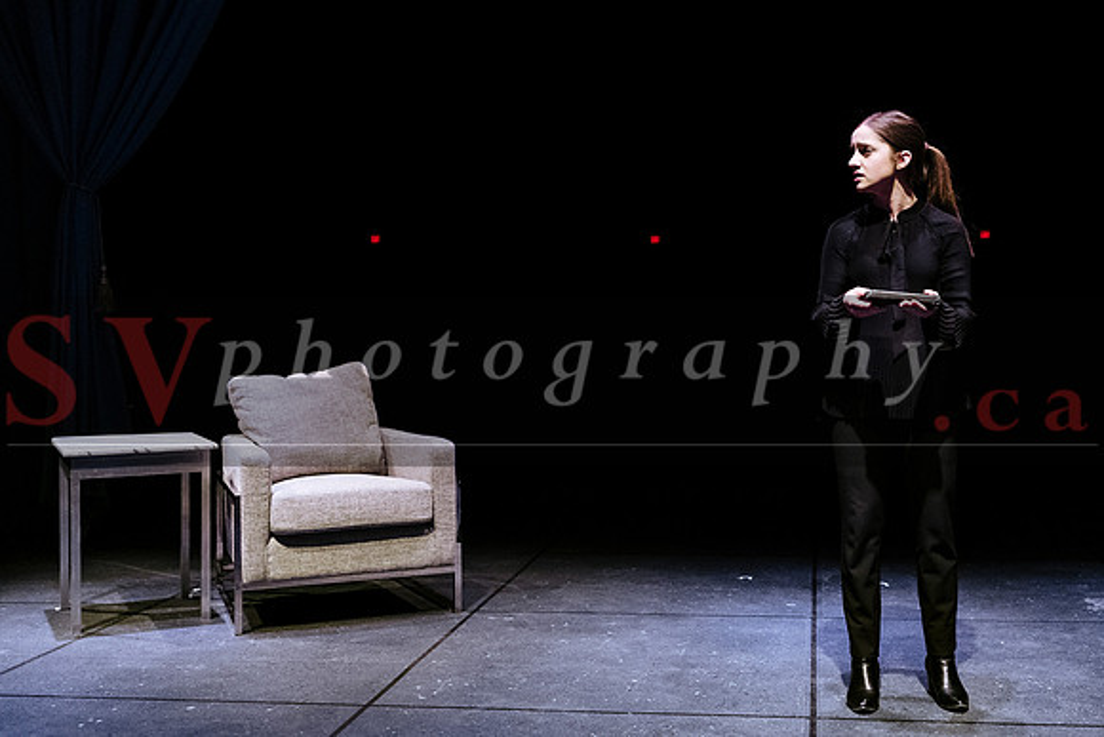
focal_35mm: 45
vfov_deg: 29.6
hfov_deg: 43.0
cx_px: 641
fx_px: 1395
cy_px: 322
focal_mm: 35
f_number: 2.8
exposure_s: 1/80
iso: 1600
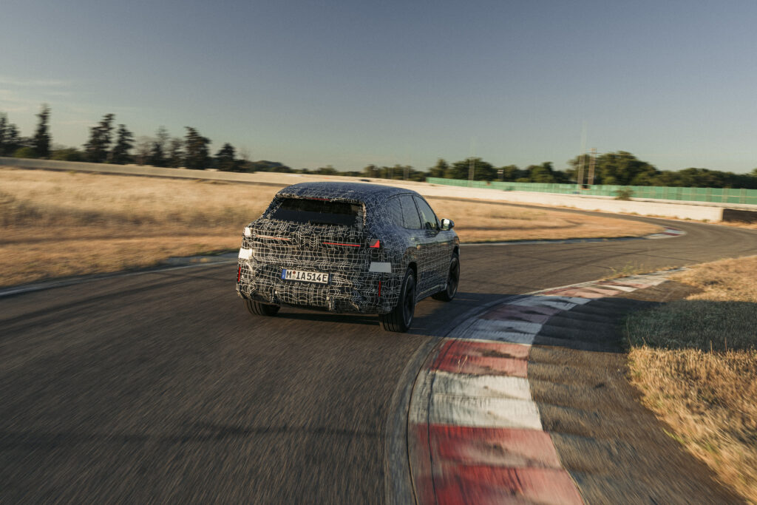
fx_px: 841
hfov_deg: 48.5
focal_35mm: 40
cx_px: 378
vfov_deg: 33.4
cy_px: 252
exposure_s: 1/30
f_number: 11
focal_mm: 40
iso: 100
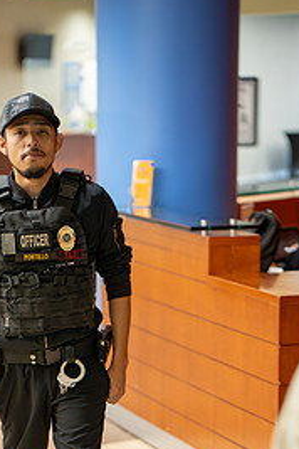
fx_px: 1781
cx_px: 92
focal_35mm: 143
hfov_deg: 9.6
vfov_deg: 14.3
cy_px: 368
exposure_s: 1/160
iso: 1000
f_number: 2
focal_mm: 85
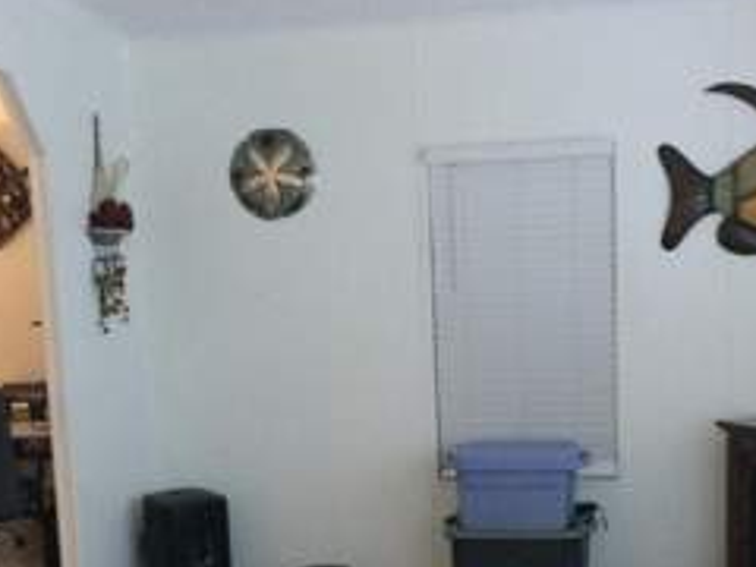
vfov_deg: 23.2
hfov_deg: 31.2
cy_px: 480
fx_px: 1354
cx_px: 381
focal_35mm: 62
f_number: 2.4
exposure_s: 1/15
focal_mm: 3.3
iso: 500
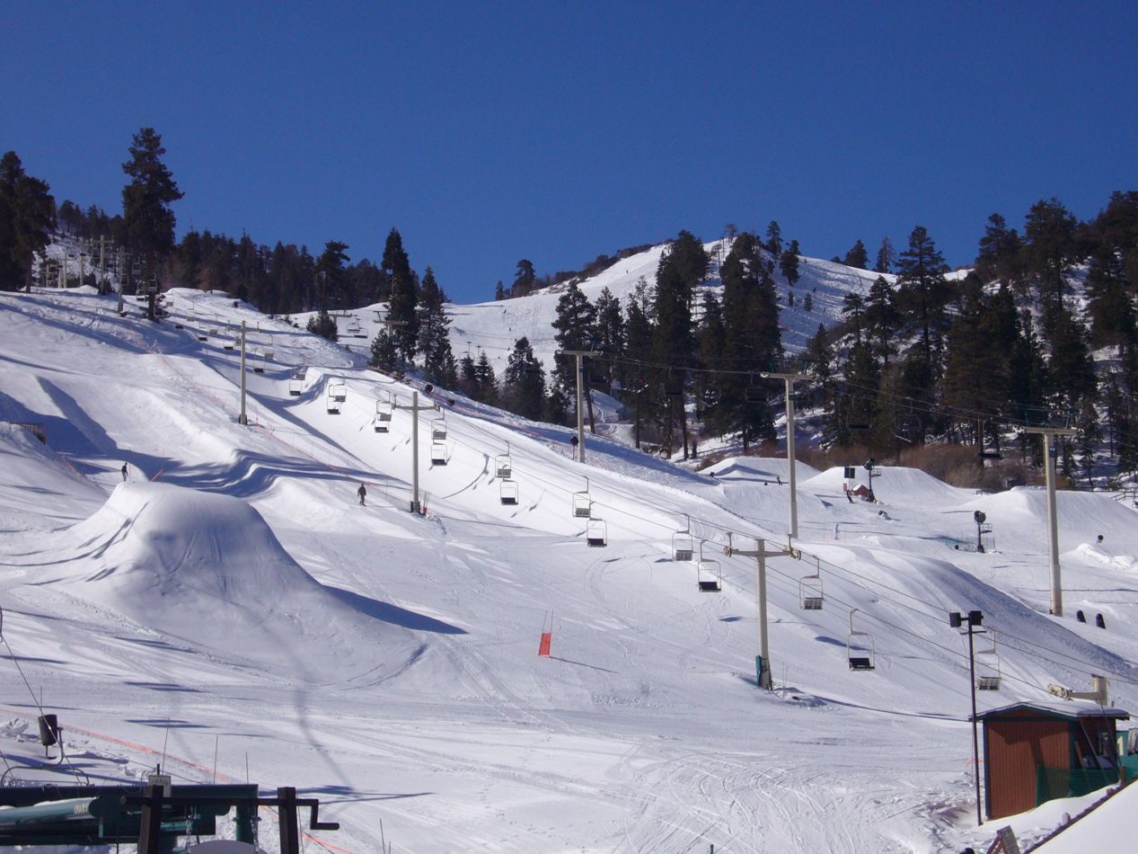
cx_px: 569
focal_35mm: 80
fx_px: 2630
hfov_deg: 24.4
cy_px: 427
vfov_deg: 18.4
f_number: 10
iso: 100
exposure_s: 1/500
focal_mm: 13.2
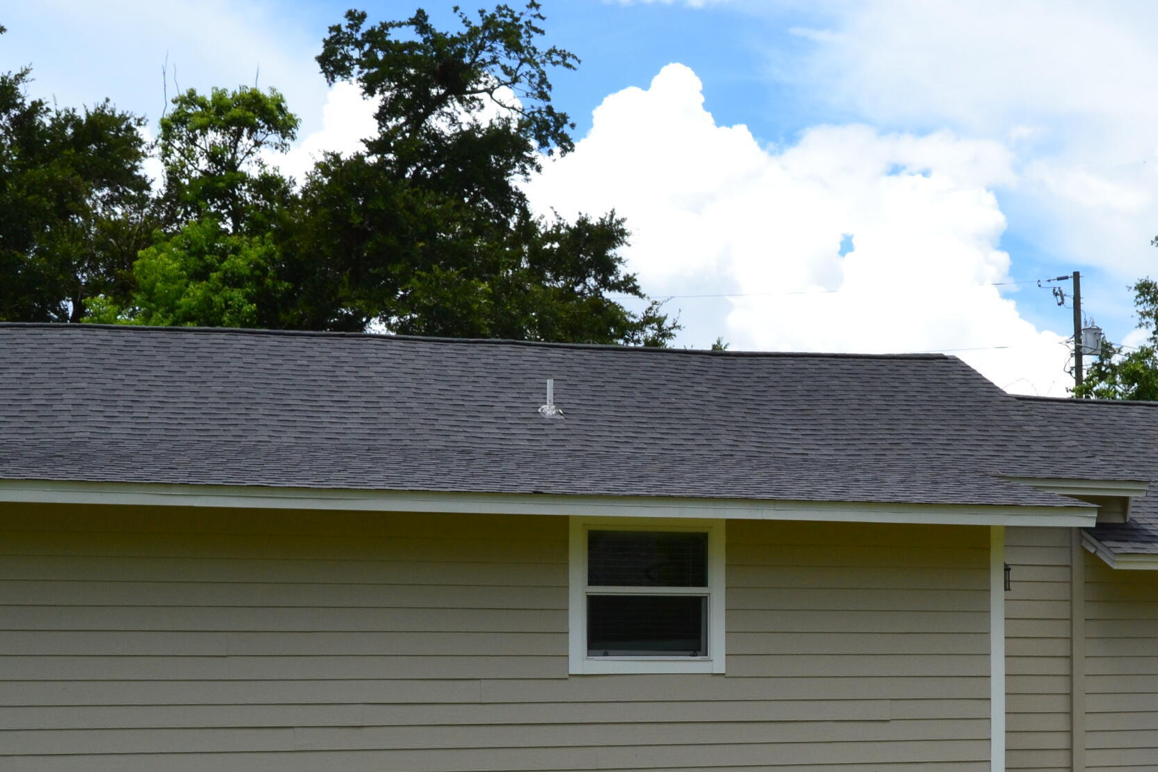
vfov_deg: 20.5
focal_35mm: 65
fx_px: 2091
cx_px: 911
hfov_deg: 30.3
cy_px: 684
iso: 400
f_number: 11
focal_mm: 24
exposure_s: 1/500
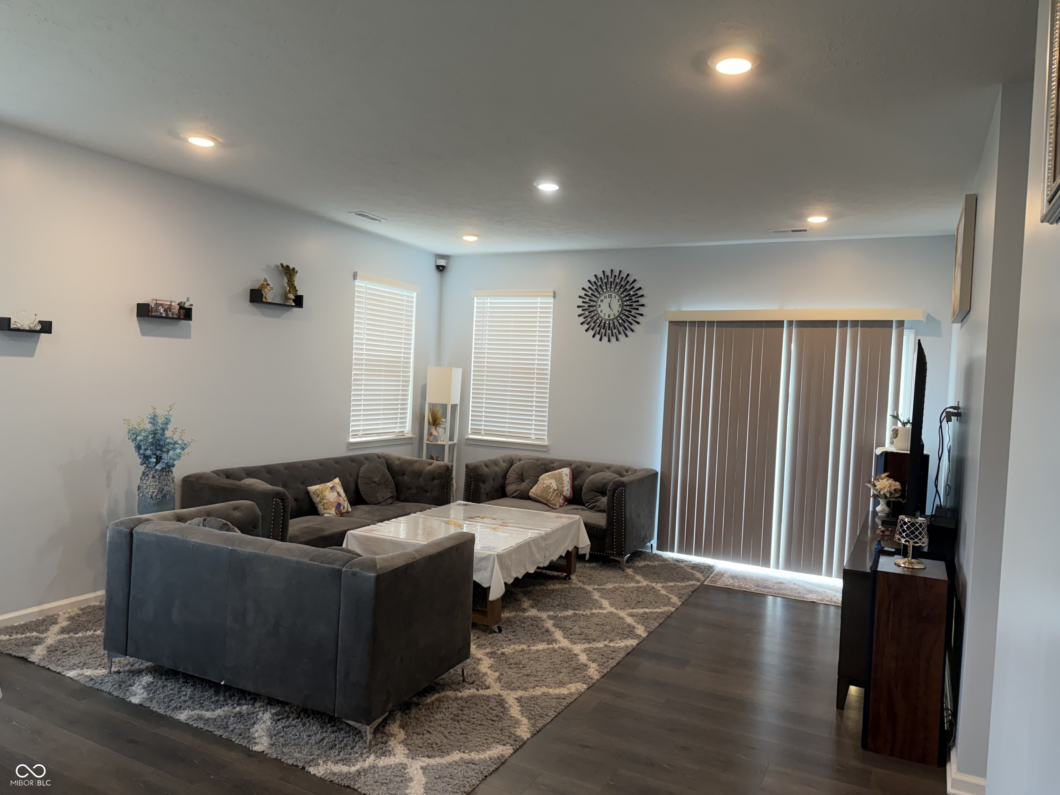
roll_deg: -2.5
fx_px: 735
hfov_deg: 71.6
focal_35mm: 24
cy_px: 398
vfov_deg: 56.8
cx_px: 530
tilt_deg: -1.6
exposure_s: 1/120
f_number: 1.78
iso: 200
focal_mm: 6.76
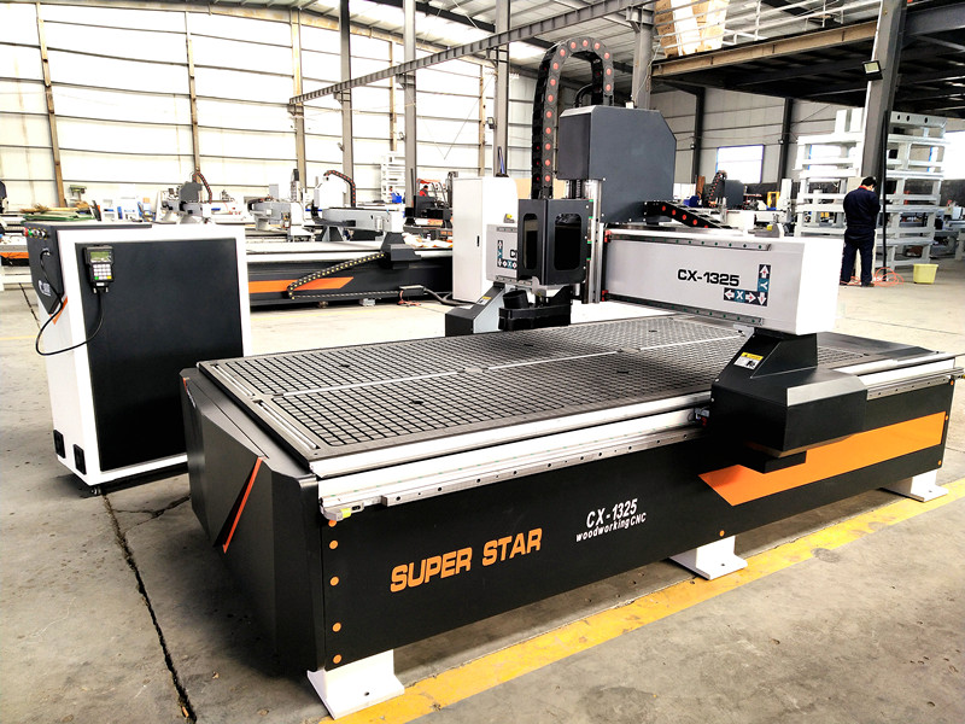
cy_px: 362
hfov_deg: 60.0
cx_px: 482
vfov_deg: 46.8
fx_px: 836
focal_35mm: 30
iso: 102
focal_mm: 3.95
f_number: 1.8
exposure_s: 1/100
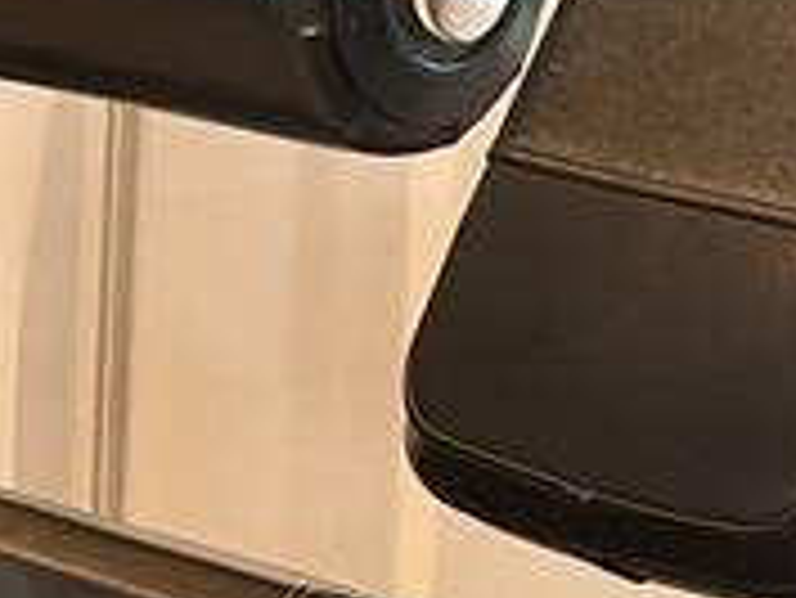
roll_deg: -1.5
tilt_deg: -9.3
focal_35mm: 278
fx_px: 6397
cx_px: -908
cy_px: 4
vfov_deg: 5.3
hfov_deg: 6.8
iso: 250
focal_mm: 6.86
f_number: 1.78
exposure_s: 1/60
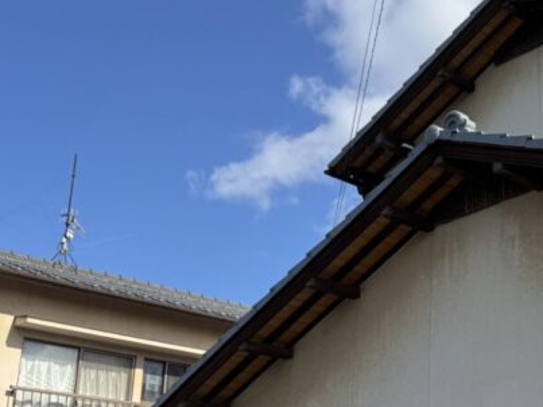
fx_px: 957
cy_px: 309
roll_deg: +1.6
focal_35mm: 61
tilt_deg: +16.6
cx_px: 581
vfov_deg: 23.7
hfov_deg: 29.0
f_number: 1.78
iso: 80
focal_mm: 6.76
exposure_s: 1/3413
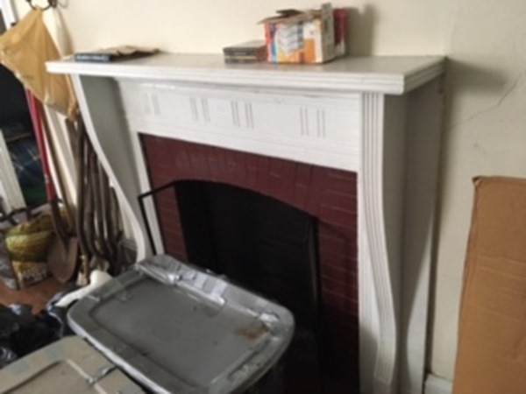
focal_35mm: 29
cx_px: 263
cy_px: 197
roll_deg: +6.9
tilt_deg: -23.4
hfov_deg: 61.7
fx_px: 441
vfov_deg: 48.2
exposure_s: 1/30
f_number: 2.2
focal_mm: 4.15
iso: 160
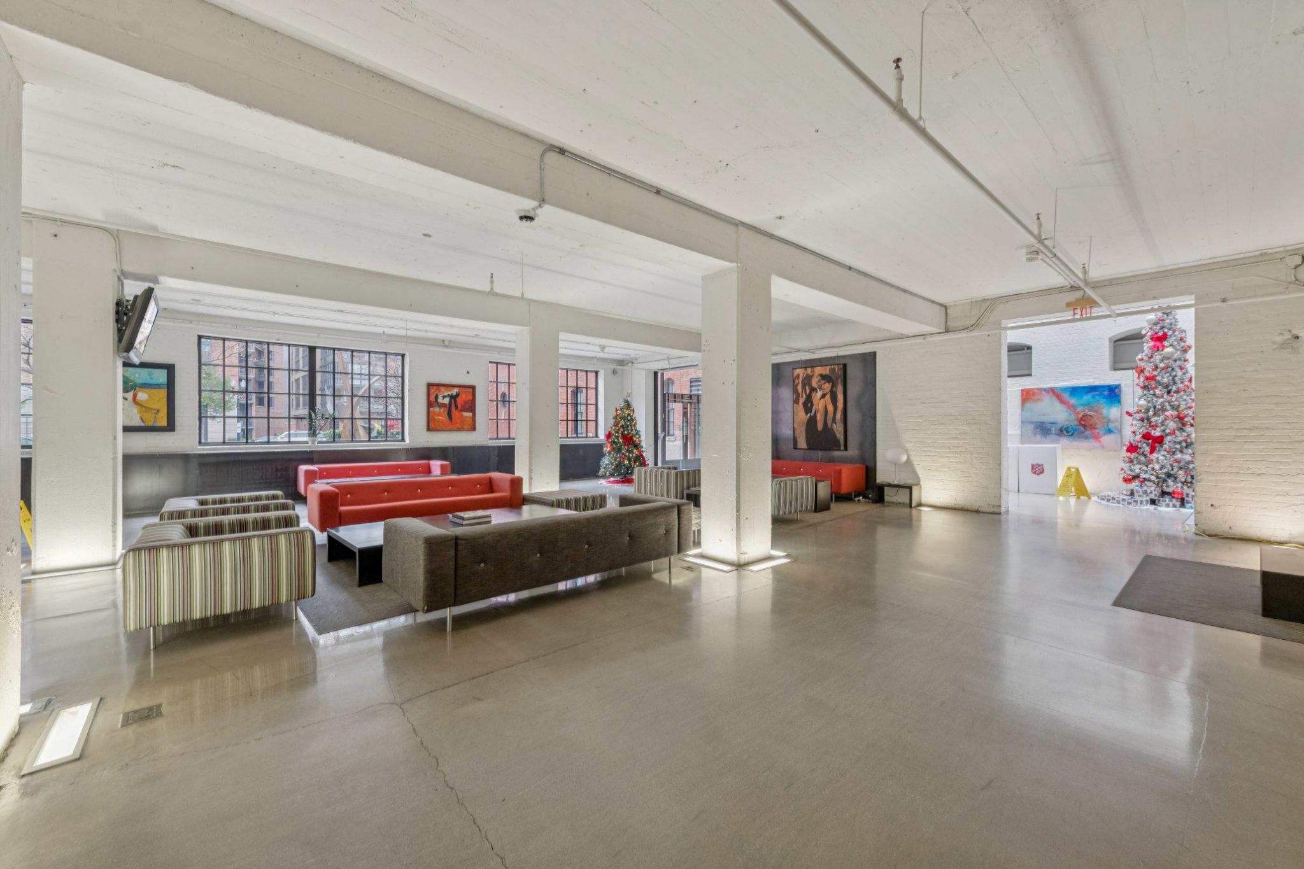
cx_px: 652
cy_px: 434
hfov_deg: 104.3
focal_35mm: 14
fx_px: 507
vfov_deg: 81.2
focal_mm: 14
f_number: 9
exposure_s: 1/5
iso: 250
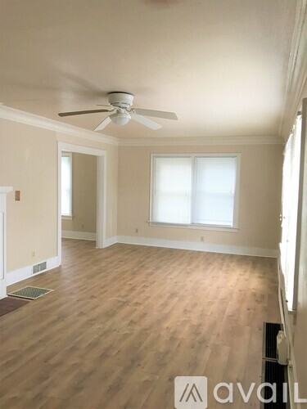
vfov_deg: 63.4
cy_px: 204
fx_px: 331
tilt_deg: -3.4
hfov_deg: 49.7
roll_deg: -0.8
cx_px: 154
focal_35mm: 28
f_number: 1.8
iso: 40
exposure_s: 1/15
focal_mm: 3.99
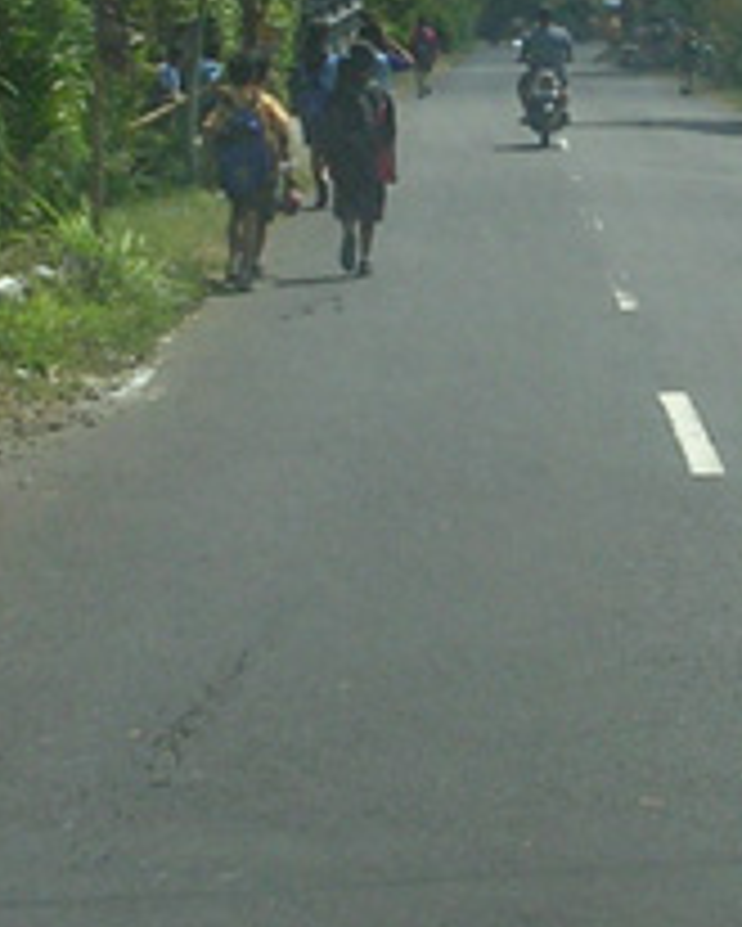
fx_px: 3950
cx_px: 531
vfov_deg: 13.4
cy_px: 297
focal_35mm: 144
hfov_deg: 10.7
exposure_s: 1/322
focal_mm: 5.8
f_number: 5.6
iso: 50
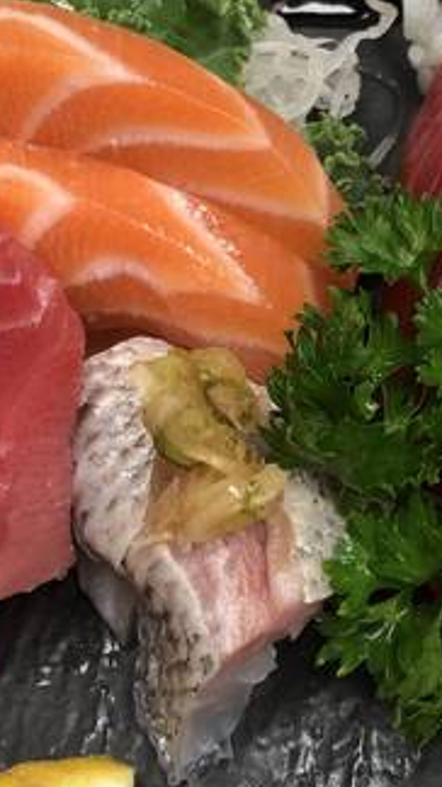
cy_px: 363
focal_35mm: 69
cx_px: 486
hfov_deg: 16.9
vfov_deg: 30.6
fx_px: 1439
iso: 32
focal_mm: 3.99
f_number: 1.8
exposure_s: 1/30
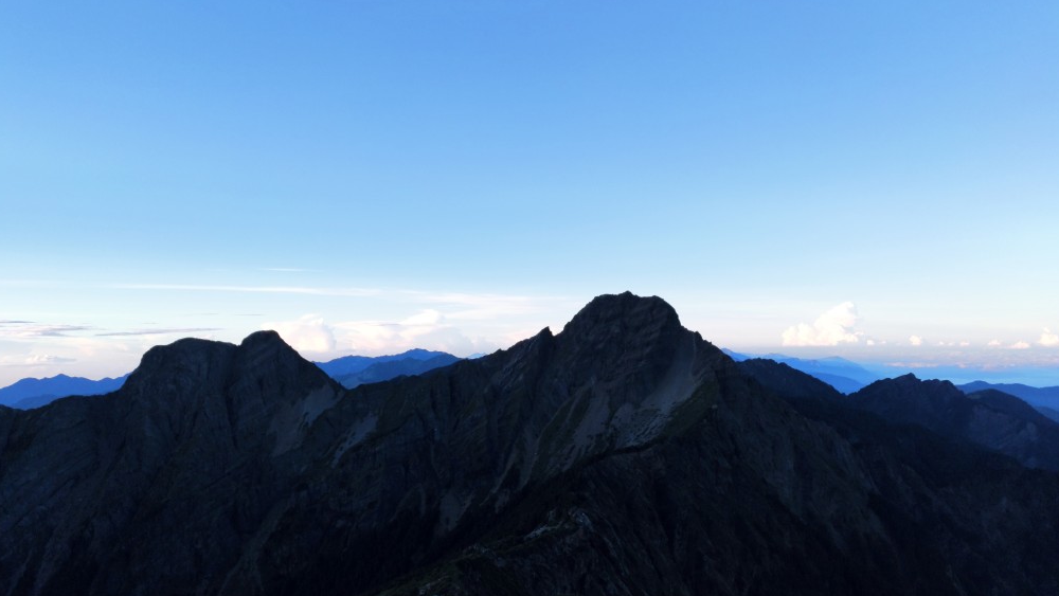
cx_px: 532
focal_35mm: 29
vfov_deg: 40.2
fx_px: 815
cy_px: 318
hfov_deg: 66.1
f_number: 1.75
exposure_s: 1/380
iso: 112
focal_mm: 4.77
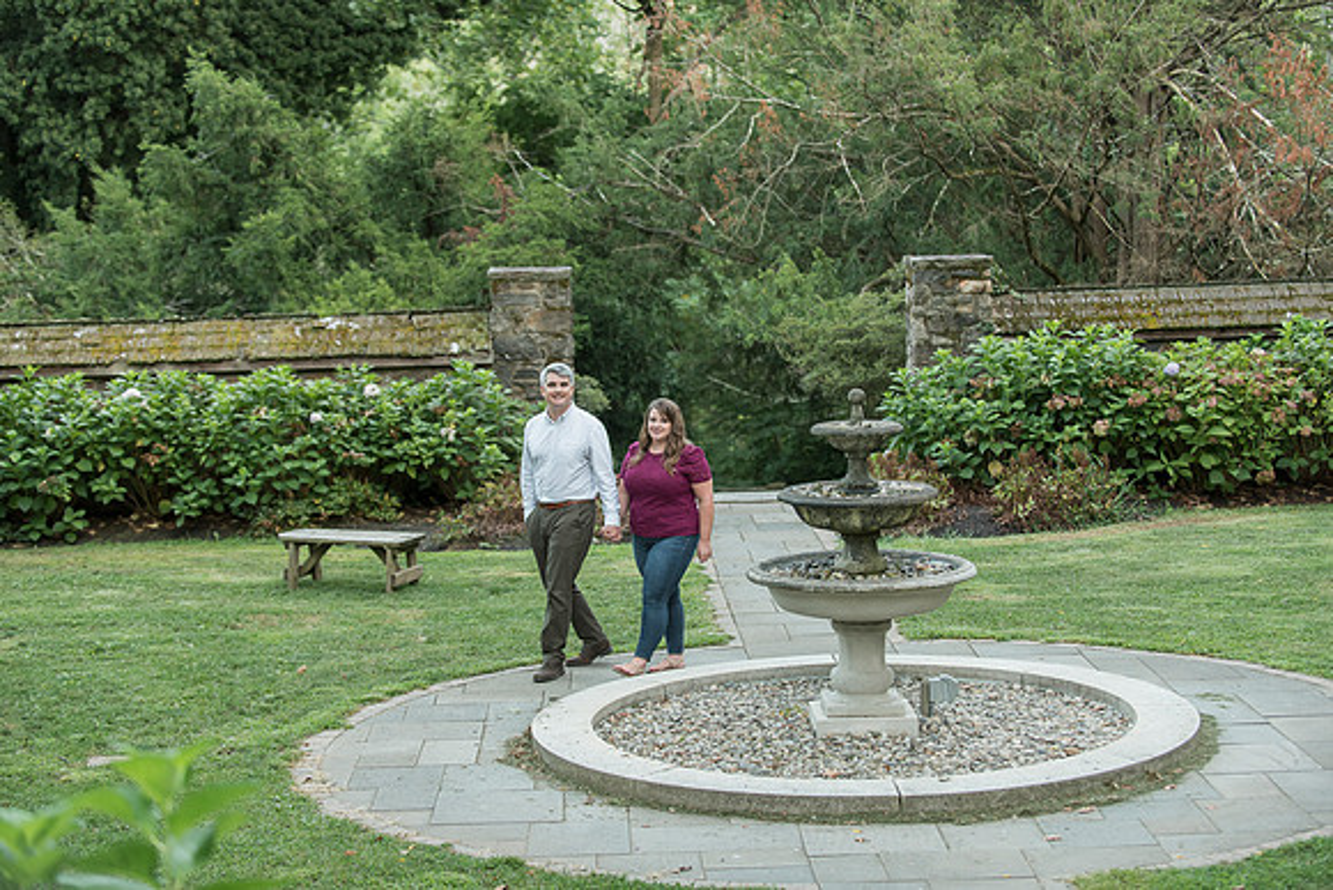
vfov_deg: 19.5
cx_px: 666
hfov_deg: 28.8
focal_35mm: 70
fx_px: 2592
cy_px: 445
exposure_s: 1/160
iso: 640
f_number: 2.8
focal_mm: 70
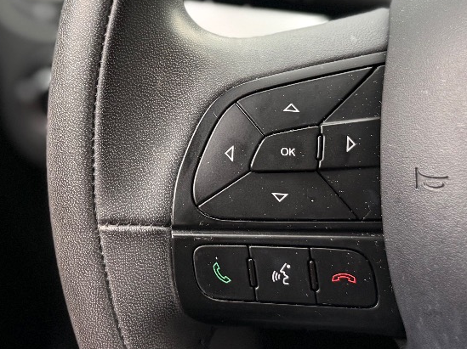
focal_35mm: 63
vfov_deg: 23.2
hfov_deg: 30.3
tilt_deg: -22.2
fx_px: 849
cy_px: 123
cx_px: 130
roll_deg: +0.1
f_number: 1.78
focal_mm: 6.76
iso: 200
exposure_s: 1/60
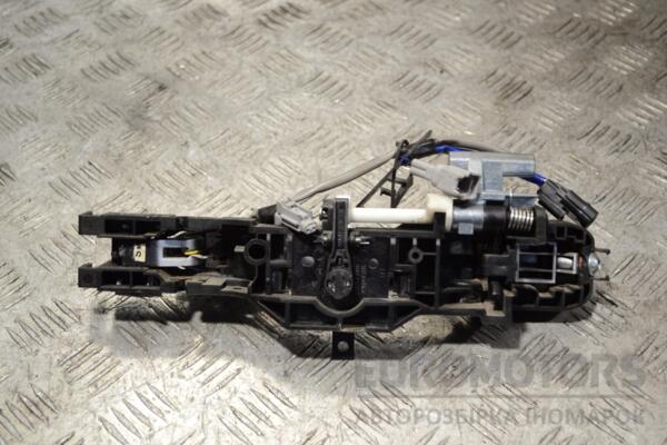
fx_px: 1000
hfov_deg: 36.9
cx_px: 334
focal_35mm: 54
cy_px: 222
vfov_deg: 25.1
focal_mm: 36
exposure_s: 1/30
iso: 220
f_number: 5
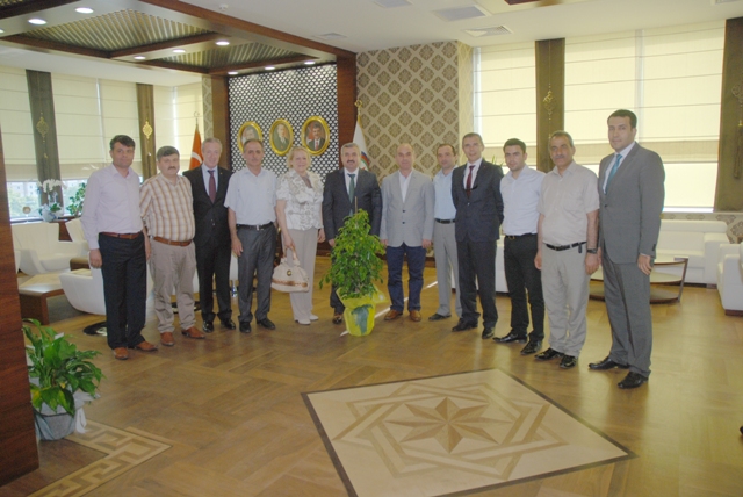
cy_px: 248
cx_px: 372
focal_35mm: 27
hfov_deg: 67.3
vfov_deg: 48.0
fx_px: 558
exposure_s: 1/60
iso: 200
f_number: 4
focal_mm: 18
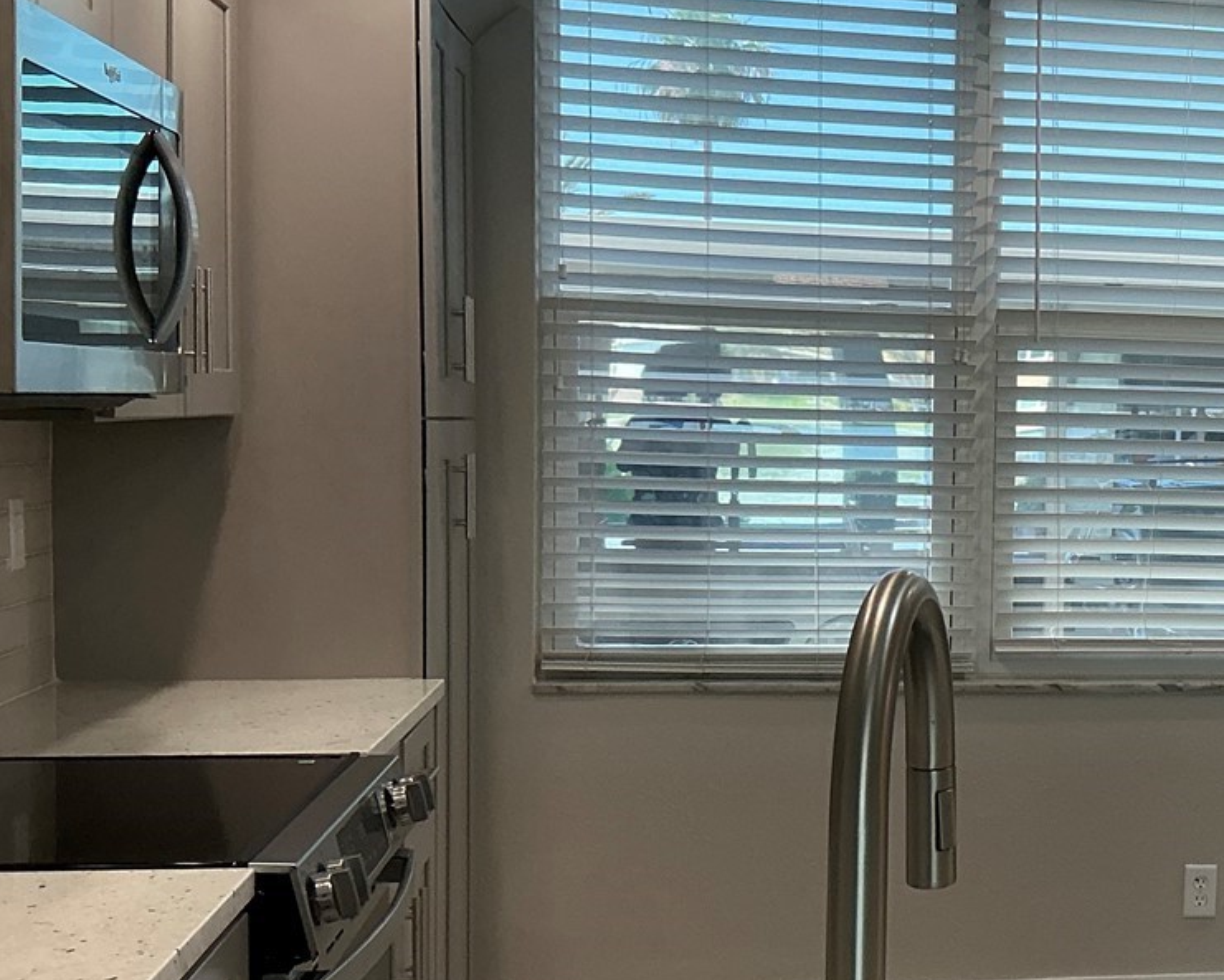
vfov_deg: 25.8
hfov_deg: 29.9
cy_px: 565
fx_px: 2138
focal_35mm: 59
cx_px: 1216
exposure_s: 1/120
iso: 64
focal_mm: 3
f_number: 1.8
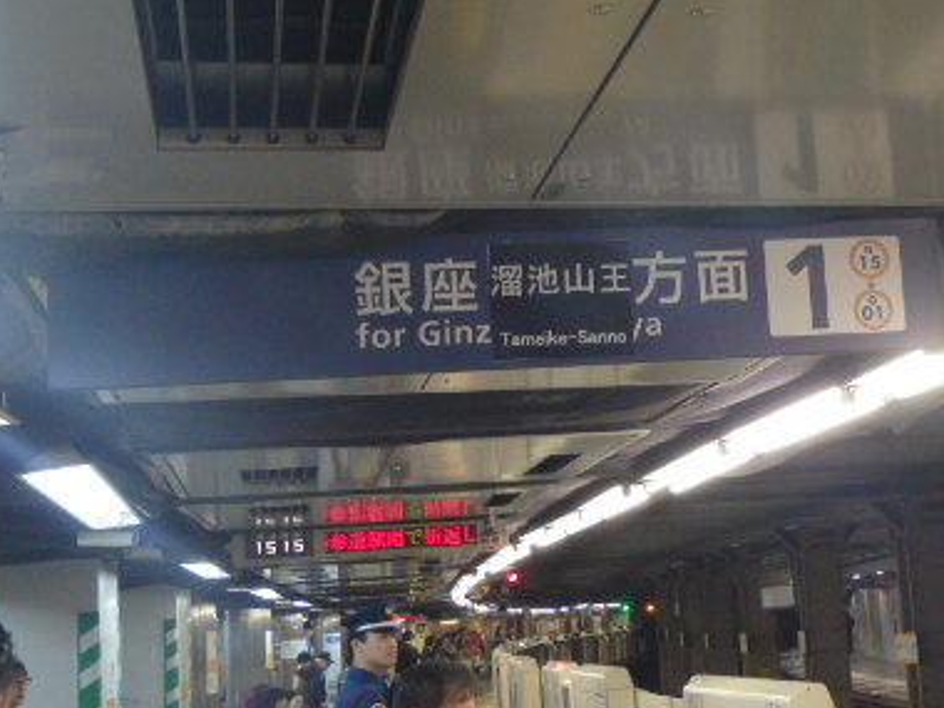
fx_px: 1745
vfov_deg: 22.9
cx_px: 745
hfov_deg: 29.6
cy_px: 313
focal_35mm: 64
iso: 640
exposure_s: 1/40
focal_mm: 6.8
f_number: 4.6
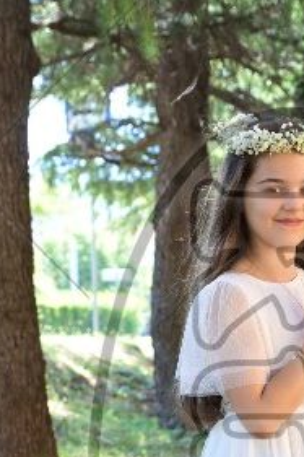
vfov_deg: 15.2
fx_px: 1674
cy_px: 501
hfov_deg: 10.3
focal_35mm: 132
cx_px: 290
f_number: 5.6
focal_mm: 57
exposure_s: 1/160
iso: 640
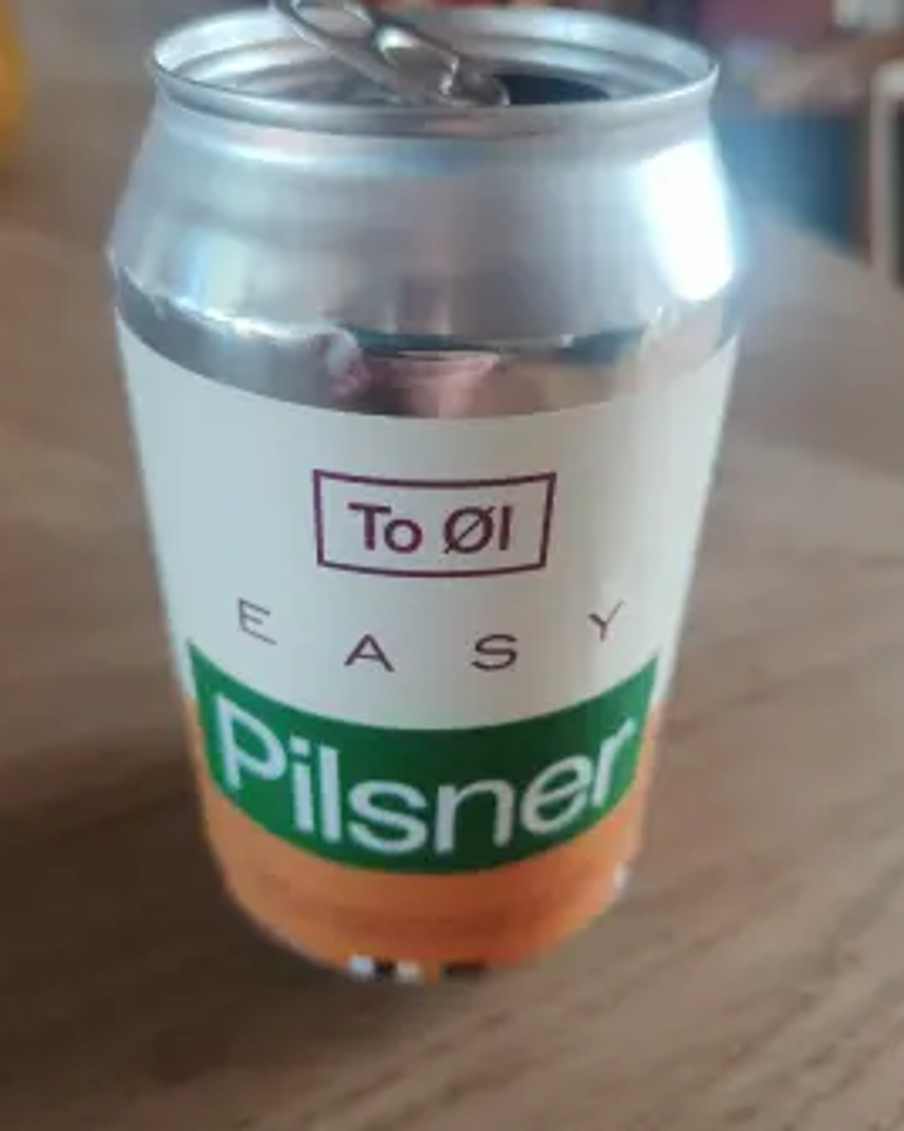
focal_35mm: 28
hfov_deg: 51.5
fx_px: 936
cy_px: 591
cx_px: 432
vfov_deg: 62.2
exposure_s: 1/50
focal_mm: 5.59
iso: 125
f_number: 3.2
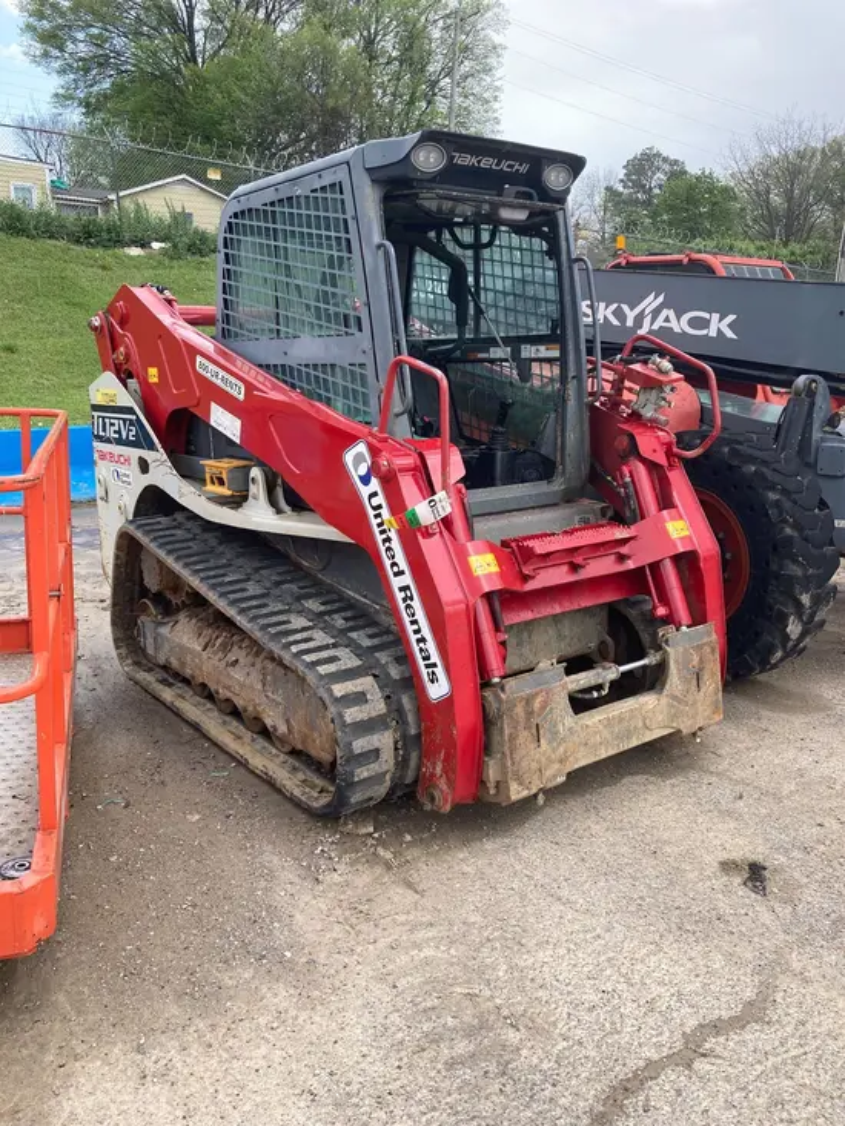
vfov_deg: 63.4
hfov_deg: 49.8
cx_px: 422
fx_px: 911
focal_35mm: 28
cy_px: 563
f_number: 1.8
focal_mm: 3.99
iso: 20
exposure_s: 1/506
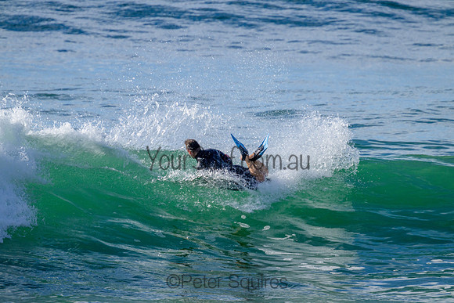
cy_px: 152
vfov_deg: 1.7
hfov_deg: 2.6
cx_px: 227
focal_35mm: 800
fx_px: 10091
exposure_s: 1/2000
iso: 720
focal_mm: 800
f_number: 11
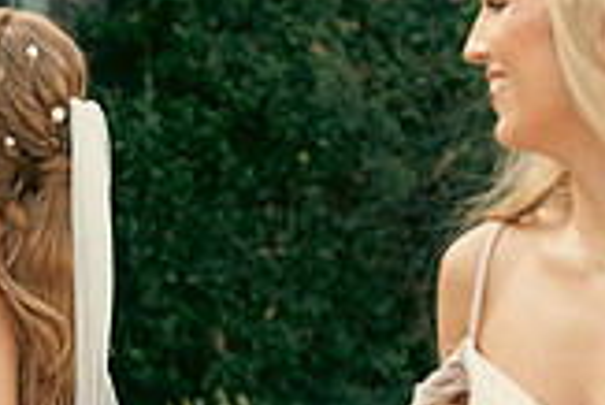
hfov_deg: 14.2
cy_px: 355
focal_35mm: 142
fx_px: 2388
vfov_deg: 9.6
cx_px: -37
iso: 160
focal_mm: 40
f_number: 3.5
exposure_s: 1/200
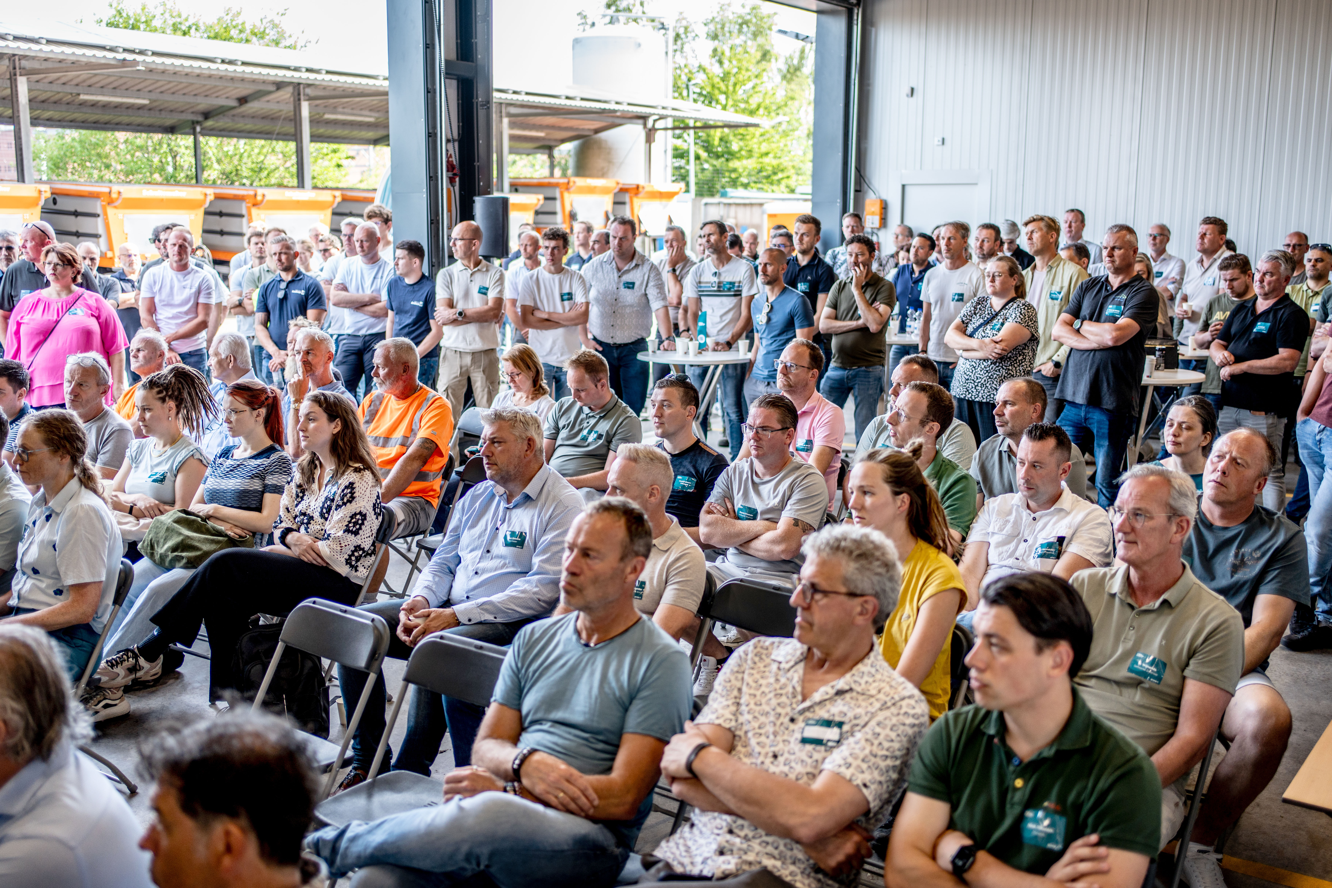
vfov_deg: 37.9
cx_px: 666
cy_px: 444
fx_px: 1295
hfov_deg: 54.4
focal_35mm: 35
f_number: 1.8
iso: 160
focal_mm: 35
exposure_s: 1/250
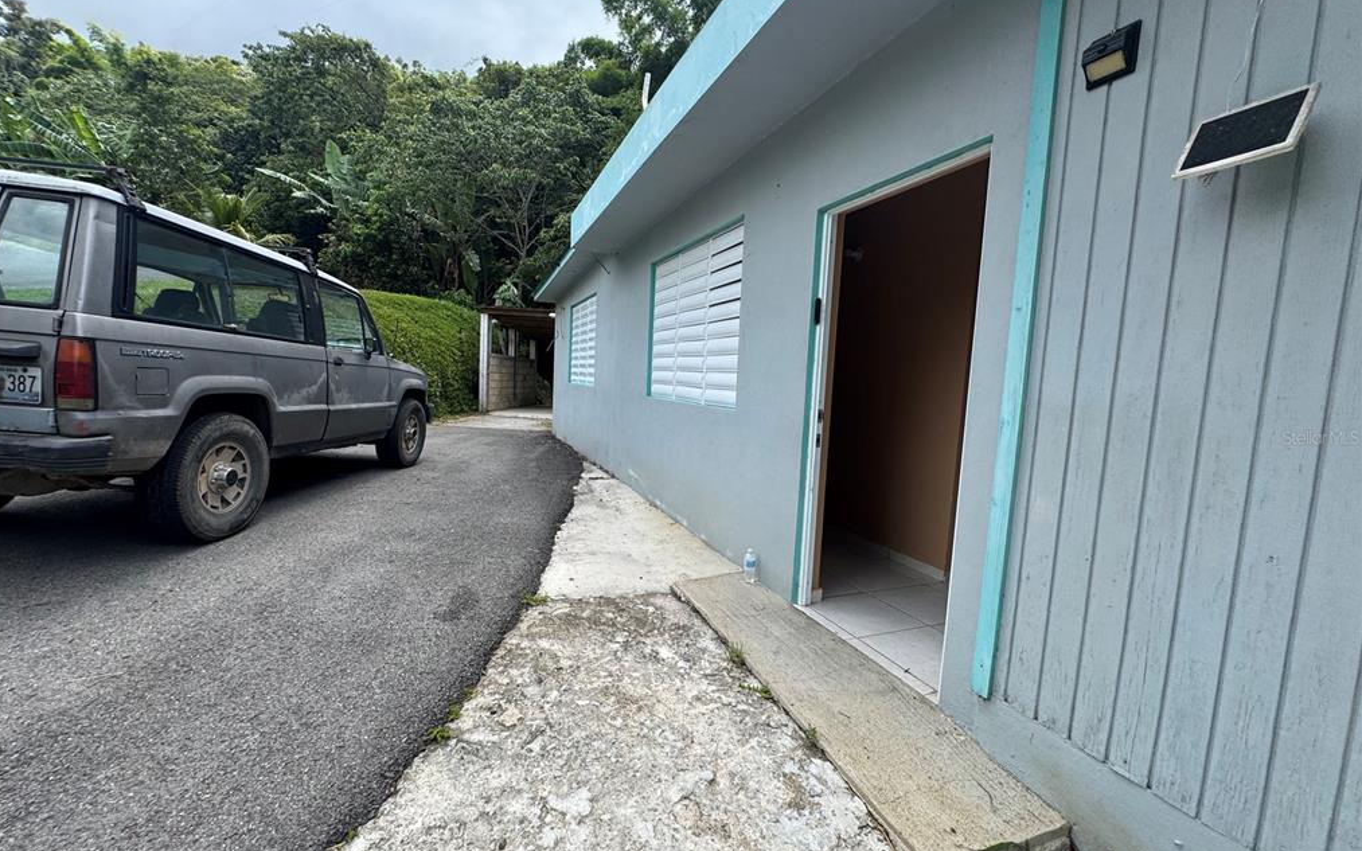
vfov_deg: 74.8
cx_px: 675
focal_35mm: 15
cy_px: 437
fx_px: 557
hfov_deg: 101.5
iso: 40
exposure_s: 1/727
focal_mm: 2.22
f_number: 2.2
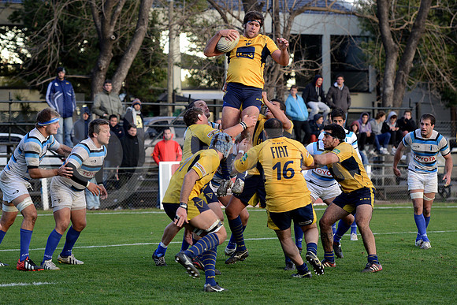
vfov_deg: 12.2
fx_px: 1422
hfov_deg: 18.3
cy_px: 152
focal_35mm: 112
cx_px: 228
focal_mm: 112
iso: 1000
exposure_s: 1/500
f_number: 2.8
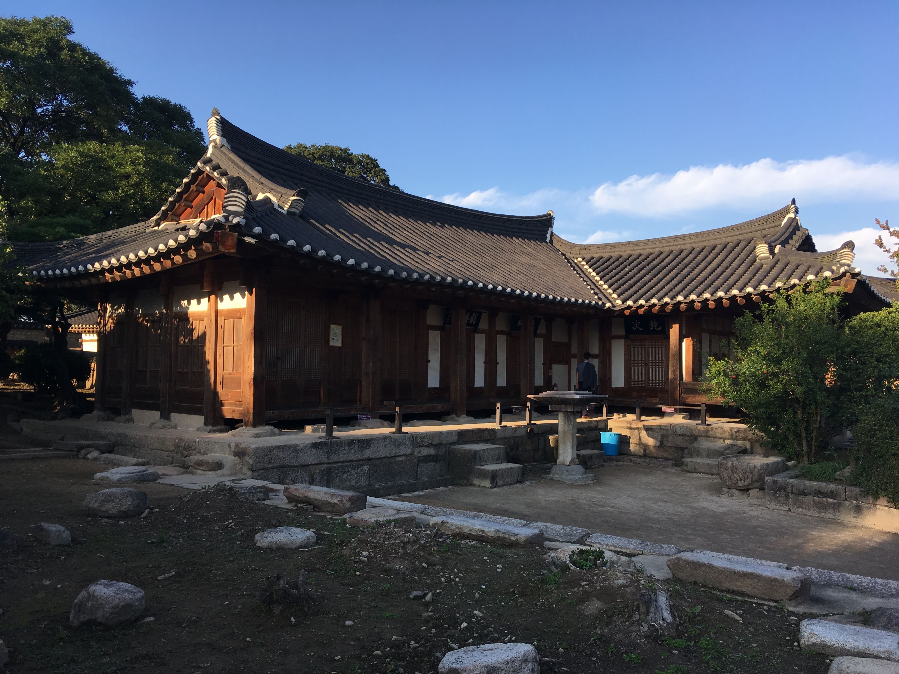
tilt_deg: +2.7
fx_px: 753
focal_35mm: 29
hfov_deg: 61.7
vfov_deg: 48.2
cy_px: 337
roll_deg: -2.1
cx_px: 450
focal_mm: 4.15
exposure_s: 1/674
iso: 25
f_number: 2.2
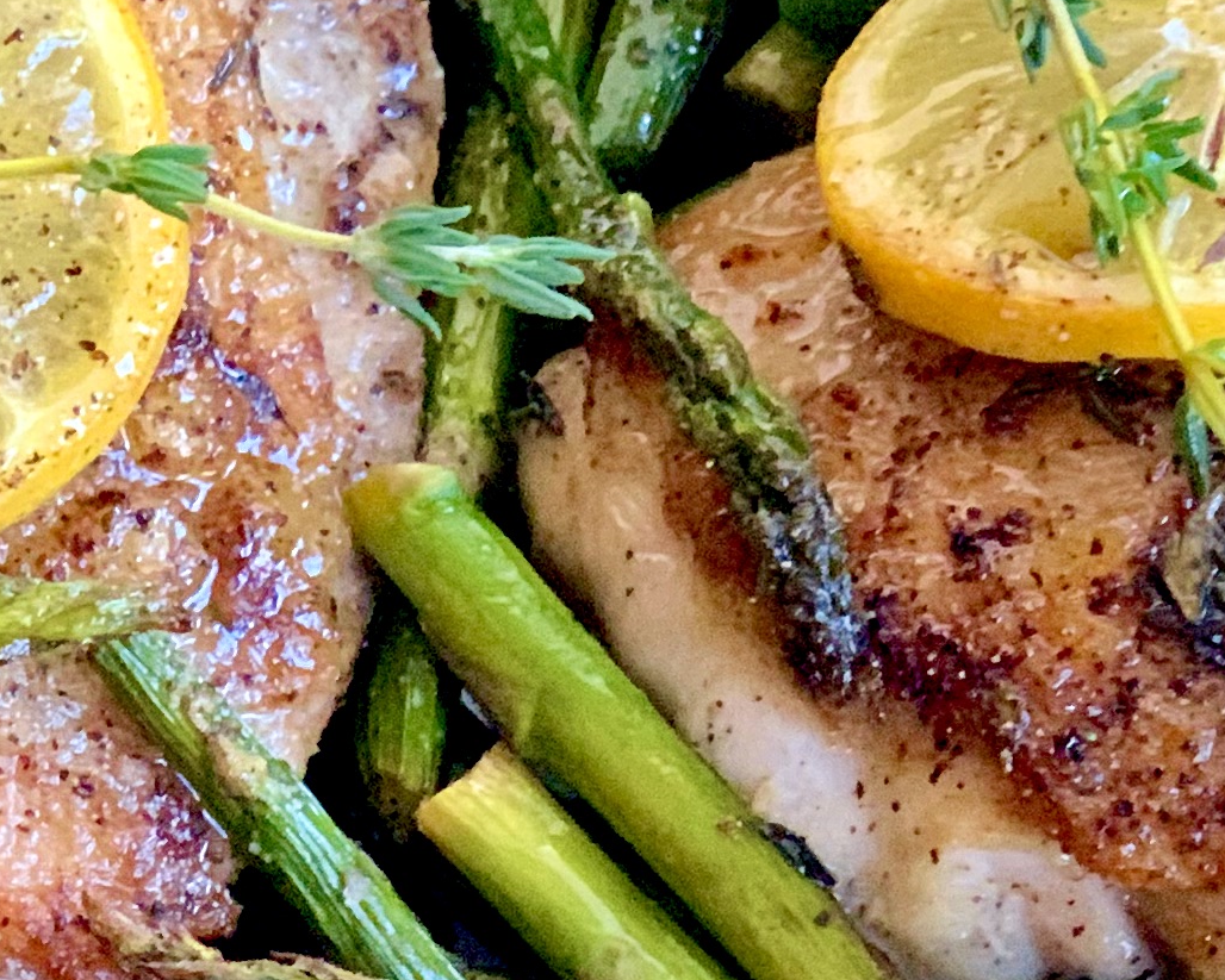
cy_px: 1340
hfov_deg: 9.7
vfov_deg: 7.7
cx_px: 546
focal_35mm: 199
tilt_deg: -71.3
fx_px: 7217
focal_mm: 6
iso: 320
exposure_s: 1/40
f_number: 2.4
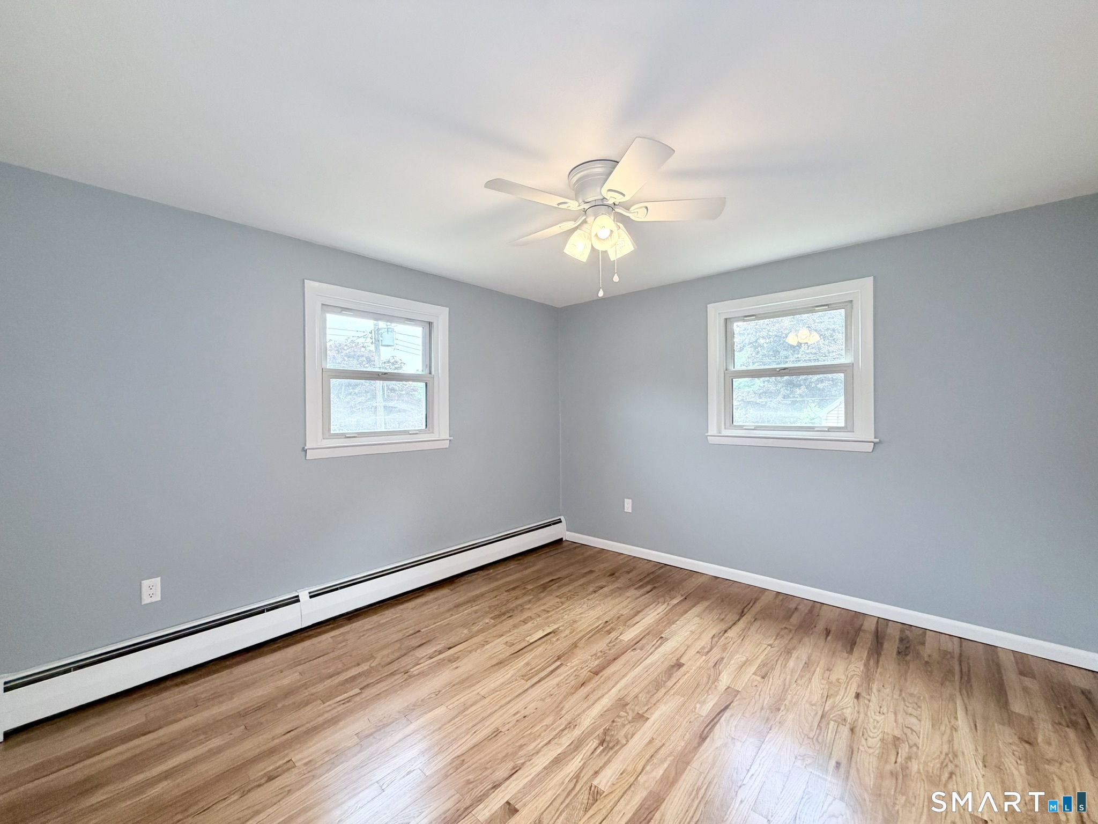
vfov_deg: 85.7
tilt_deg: -0.5
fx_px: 444
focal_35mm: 14
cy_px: 412
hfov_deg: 102.1
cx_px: 549
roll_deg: +0.8
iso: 200
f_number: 2.2
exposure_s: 1/120
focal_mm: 2.22
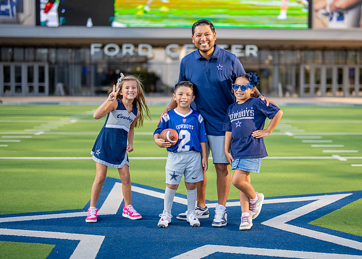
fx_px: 633
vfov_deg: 23.0
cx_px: 206
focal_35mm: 62
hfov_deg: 31.8
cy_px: 121
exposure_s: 1/3200
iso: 125
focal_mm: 50
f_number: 1.2
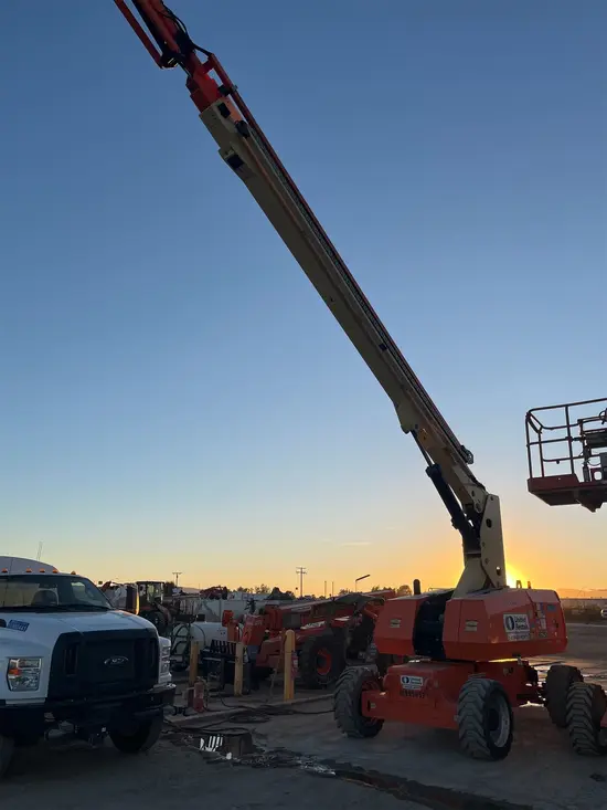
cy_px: 405
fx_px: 608
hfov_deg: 53.1
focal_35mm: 26
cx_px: 304
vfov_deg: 67.3
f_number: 1.6
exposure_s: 1/1802
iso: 50
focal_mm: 5.1
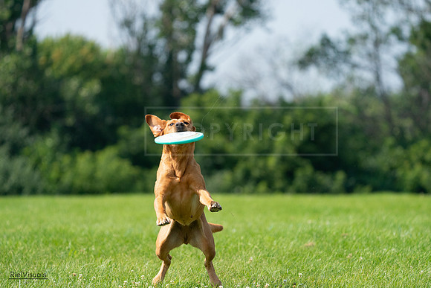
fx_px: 3628
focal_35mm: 303
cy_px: 144
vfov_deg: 4.5
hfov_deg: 6.8
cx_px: 216
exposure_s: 1/4000
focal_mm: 303
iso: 1600
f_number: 6.3
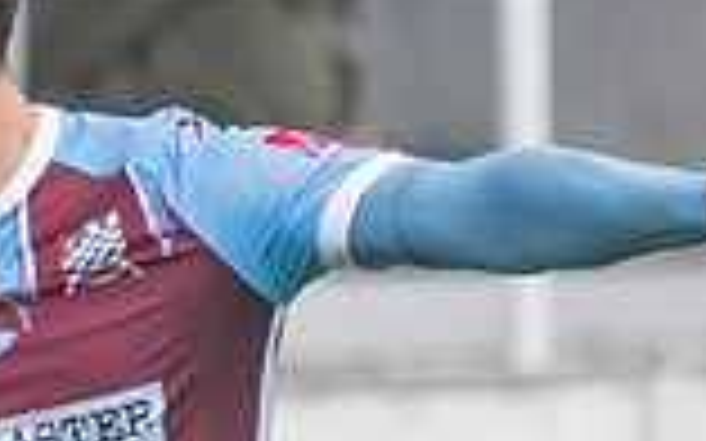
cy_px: 385
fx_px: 75647
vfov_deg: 0.3
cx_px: -687
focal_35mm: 3933
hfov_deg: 0.5
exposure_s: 1/1250
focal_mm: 300
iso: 640
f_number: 2.8
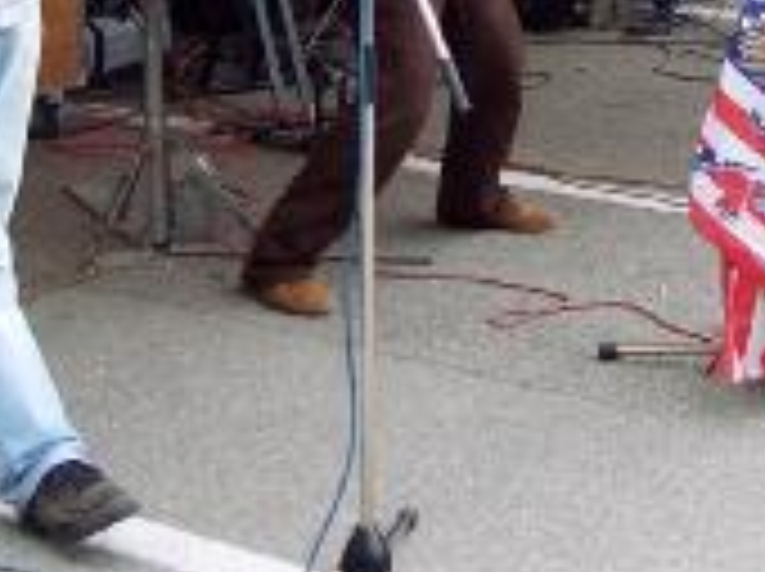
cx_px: 374
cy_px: -241
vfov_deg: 12.3
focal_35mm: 115
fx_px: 2538
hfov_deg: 17.1
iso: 100
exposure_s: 1/125
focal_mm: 8
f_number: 3.4
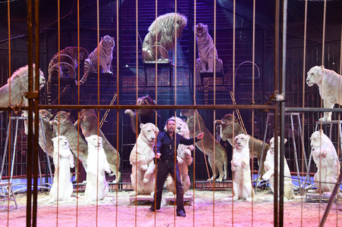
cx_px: 171
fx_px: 522
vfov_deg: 24.6
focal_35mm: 55
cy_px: 114
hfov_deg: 36.3
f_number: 6.3
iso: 3200
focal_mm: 55
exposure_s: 1/160
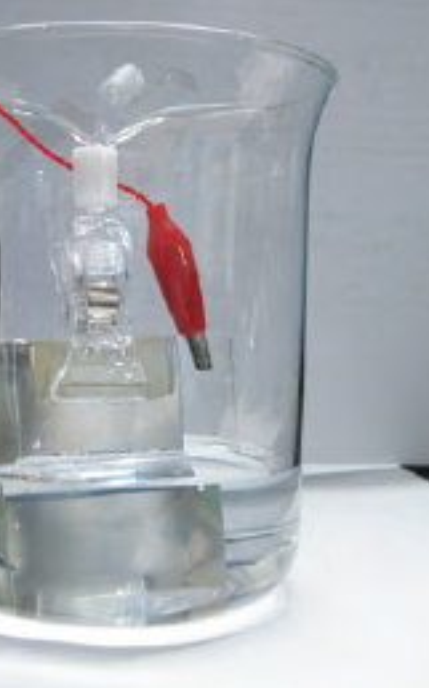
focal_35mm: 44
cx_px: 129
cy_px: 323
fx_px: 824
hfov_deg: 28.9
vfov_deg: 45.3
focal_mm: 4.15
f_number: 2.2
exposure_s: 1/24
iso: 200
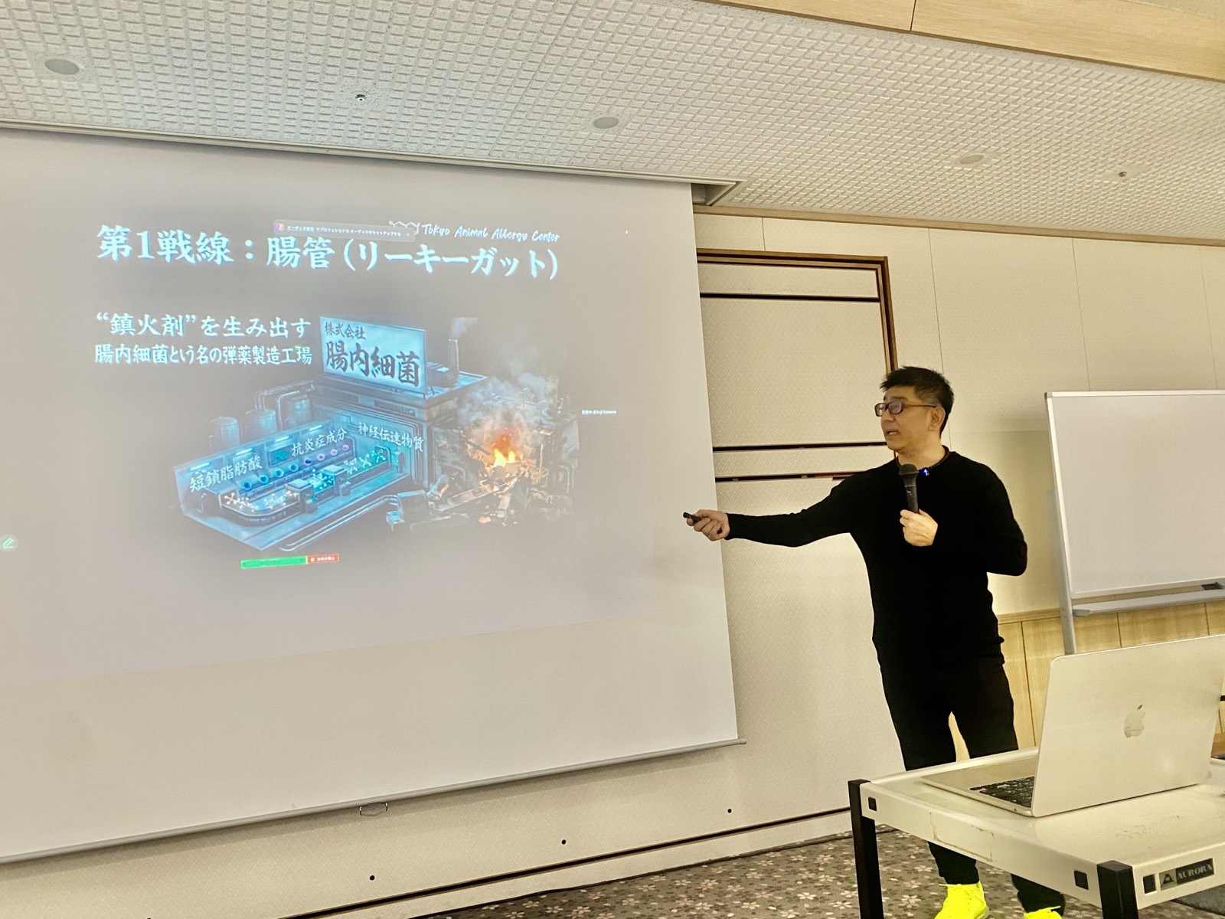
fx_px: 920
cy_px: 460
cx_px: 612
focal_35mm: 26
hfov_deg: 67.3
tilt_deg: +5.3
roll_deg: +3.3
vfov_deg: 53.1
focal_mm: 4.25
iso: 200
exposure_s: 1/60
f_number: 1.8
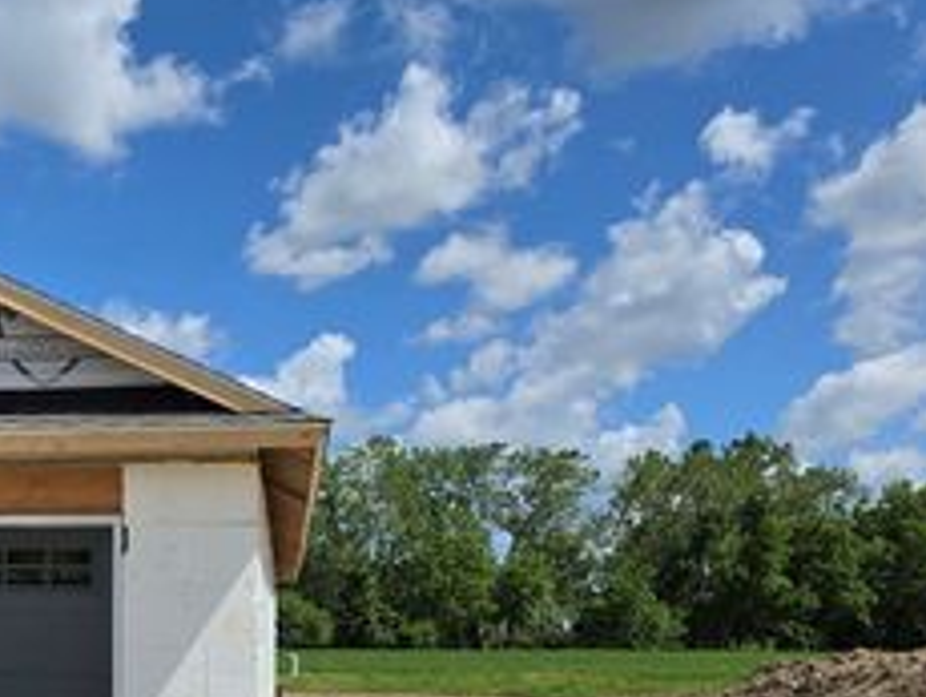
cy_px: 514
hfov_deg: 33.6
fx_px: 1339
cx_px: -72
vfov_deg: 28.8
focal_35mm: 50
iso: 50
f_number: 1.4
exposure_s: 1/7939
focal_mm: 6.5
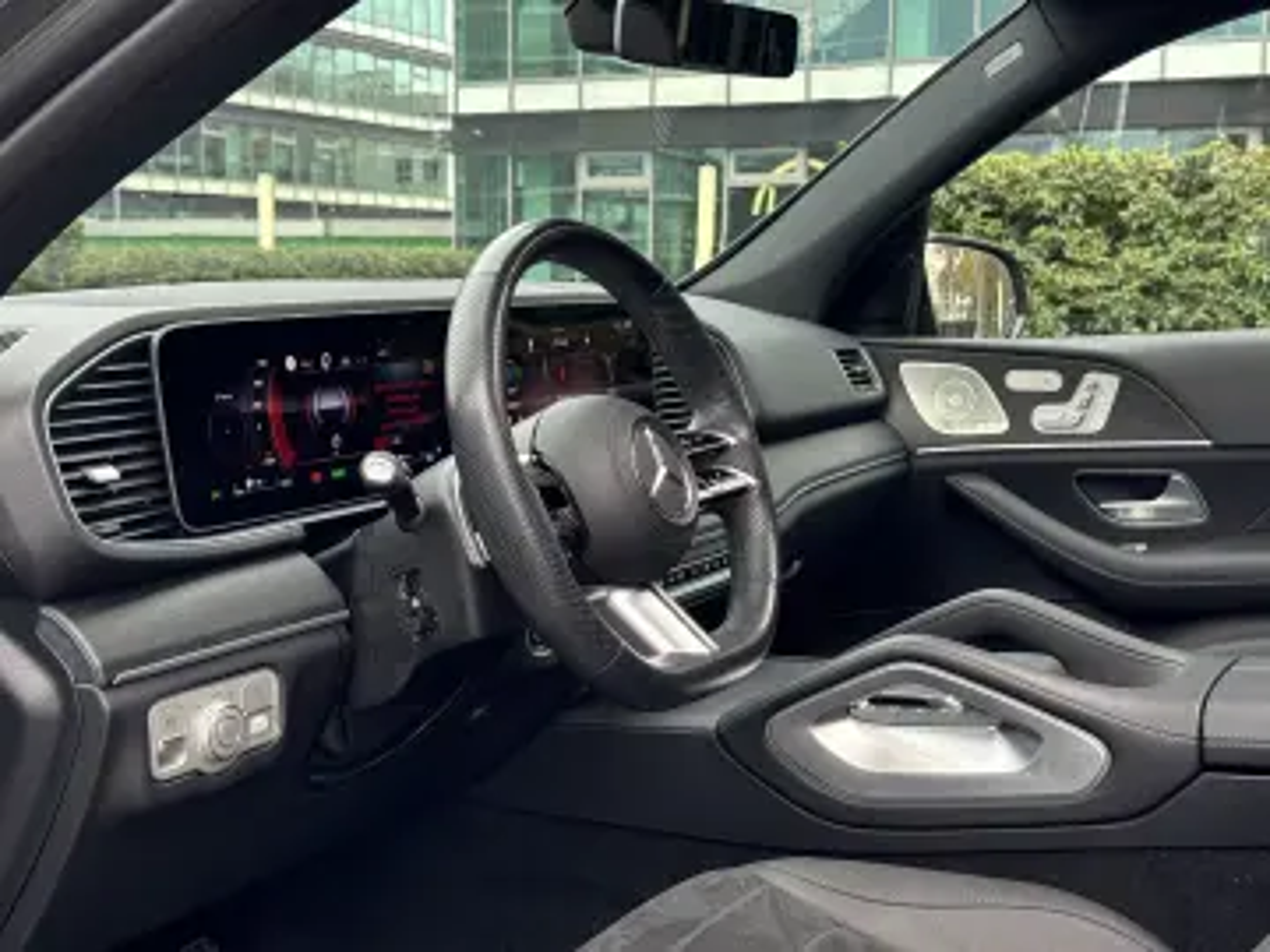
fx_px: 1761
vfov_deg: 30.3
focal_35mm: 48
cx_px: 635
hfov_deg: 39.7
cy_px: 476
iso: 64
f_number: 1.78
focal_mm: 6.76
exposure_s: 1/176
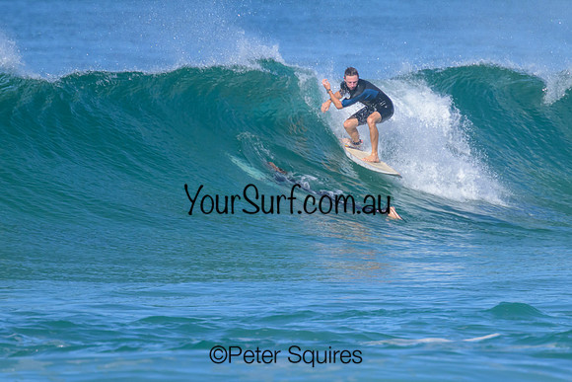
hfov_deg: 1.9
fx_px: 17097
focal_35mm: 1076
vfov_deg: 1.3
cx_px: 335
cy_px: 147
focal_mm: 800
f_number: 11
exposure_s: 1/2000
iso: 2200
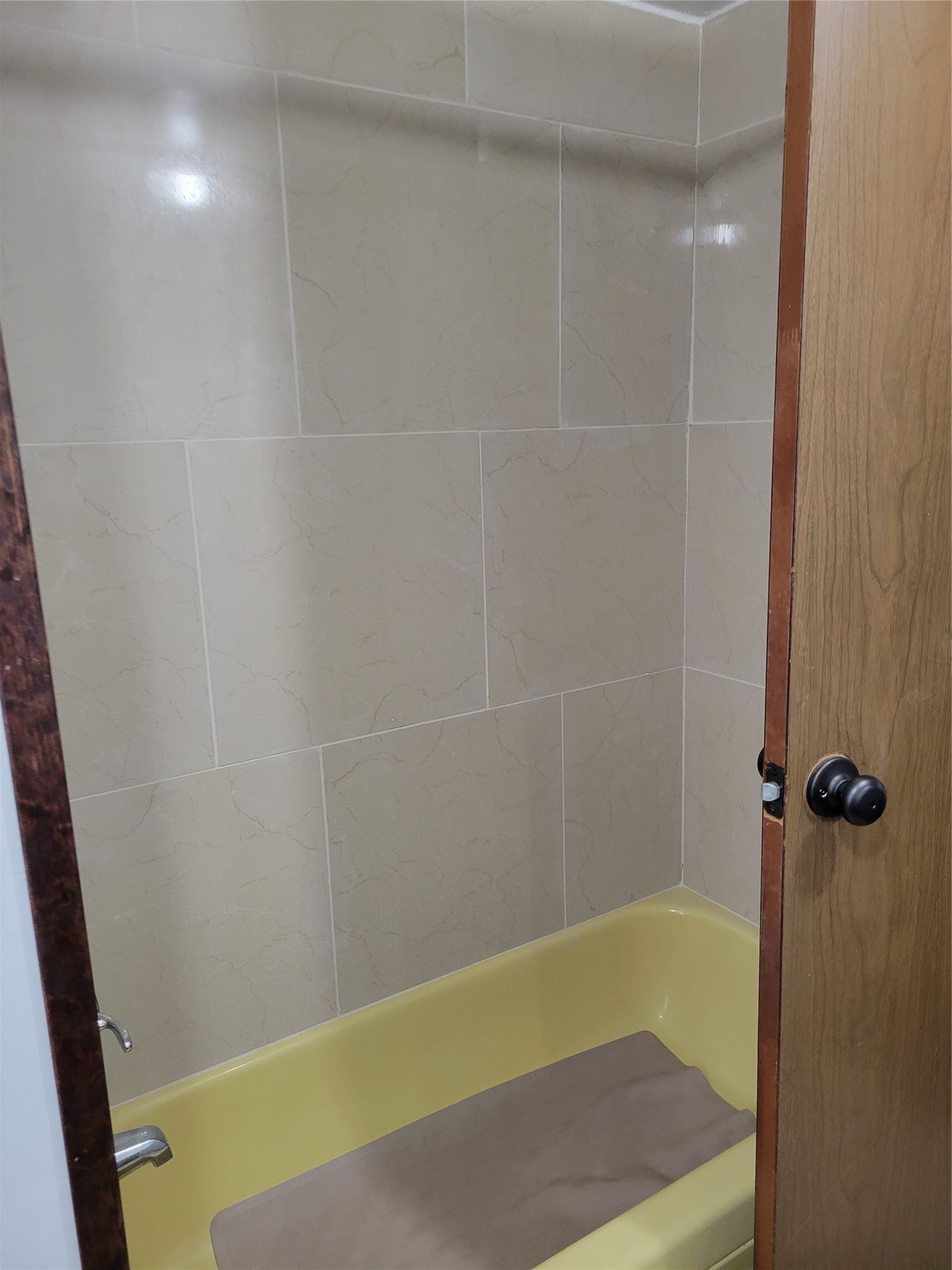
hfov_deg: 53.1
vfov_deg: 67.3
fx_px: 953
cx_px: 476
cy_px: 635
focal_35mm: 26
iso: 250
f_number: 1.8
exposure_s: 1/40
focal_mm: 5.4
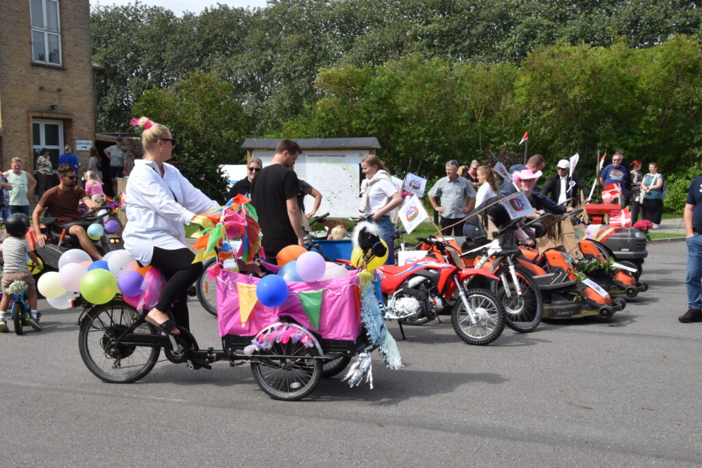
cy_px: 234
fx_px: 936
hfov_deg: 41.1
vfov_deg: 28.1
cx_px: 351
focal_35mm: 48
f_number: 20
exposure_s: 1/200
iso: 500
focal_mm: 32
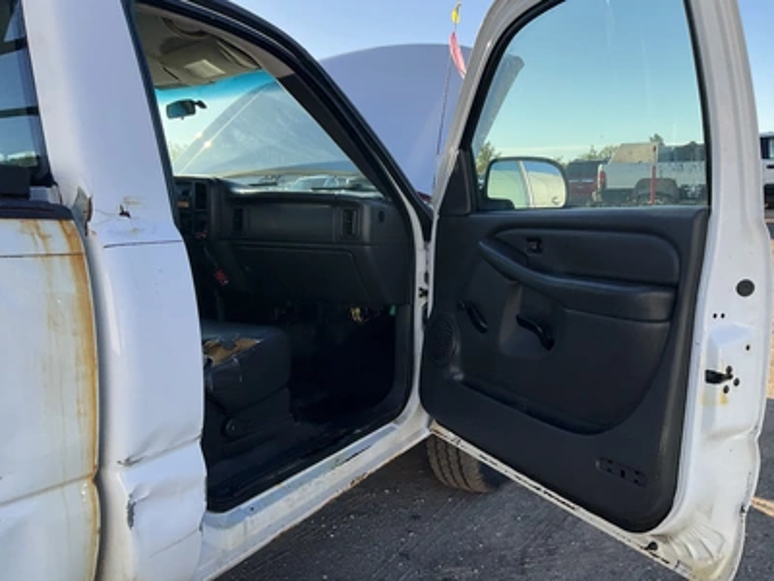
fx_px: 648
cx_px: 387
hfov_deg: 61.7
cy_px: 290
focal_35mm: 29
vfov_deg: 48.2
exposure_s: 1/691
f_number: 1.8
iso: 25
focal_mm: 3
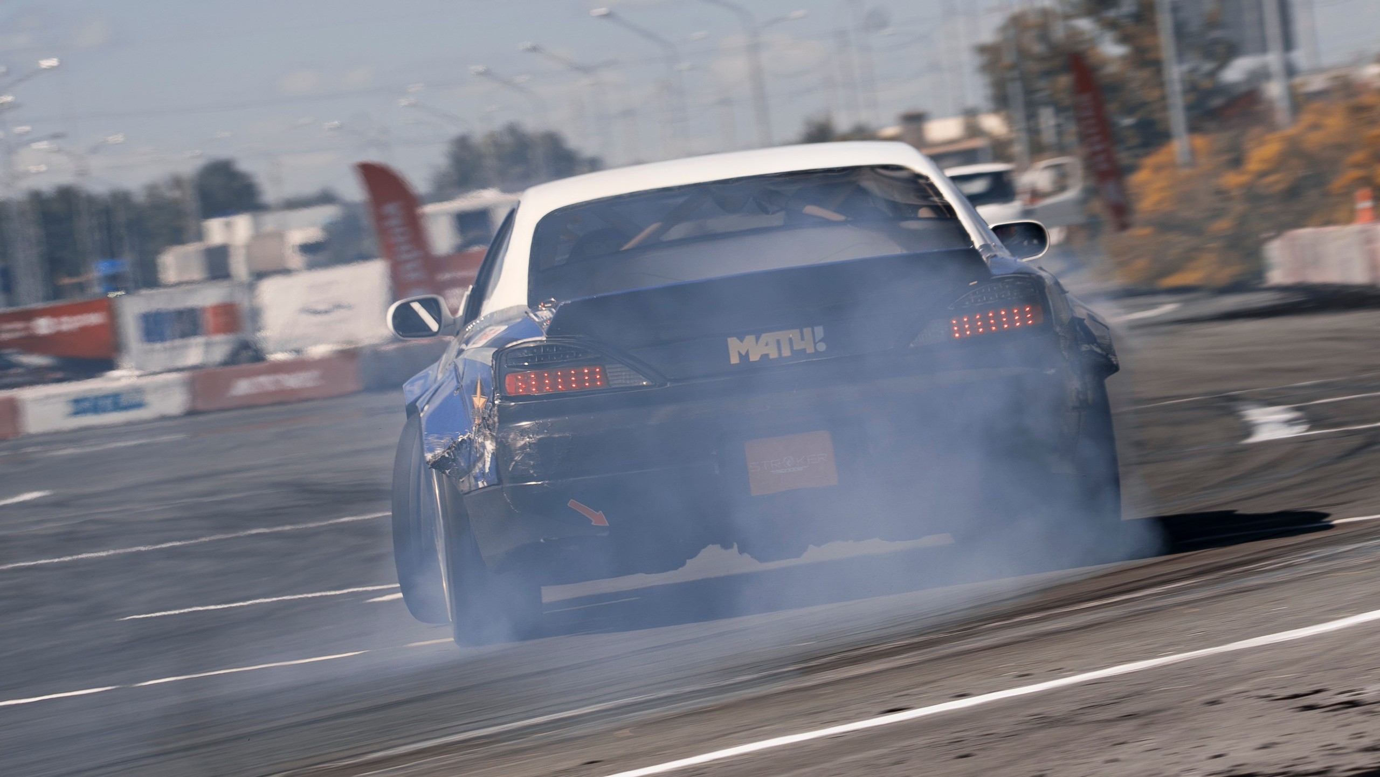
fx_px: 10732
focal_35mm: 293
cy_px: 363
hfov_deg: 7.4
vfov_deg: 4.1
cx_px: 828
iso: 100
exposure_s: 1/125
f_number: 11
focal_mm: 135
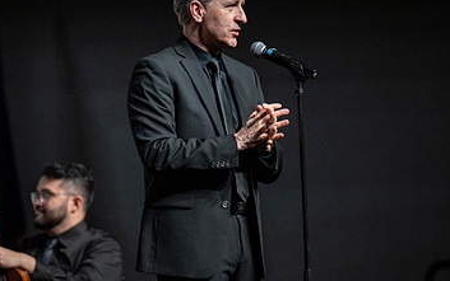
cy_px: 130
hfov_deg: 6.3
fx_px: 4110
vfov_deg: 3.9
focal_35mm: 335
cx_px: 158
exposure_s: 1/500
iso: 1600
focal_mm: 200
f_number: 2.8
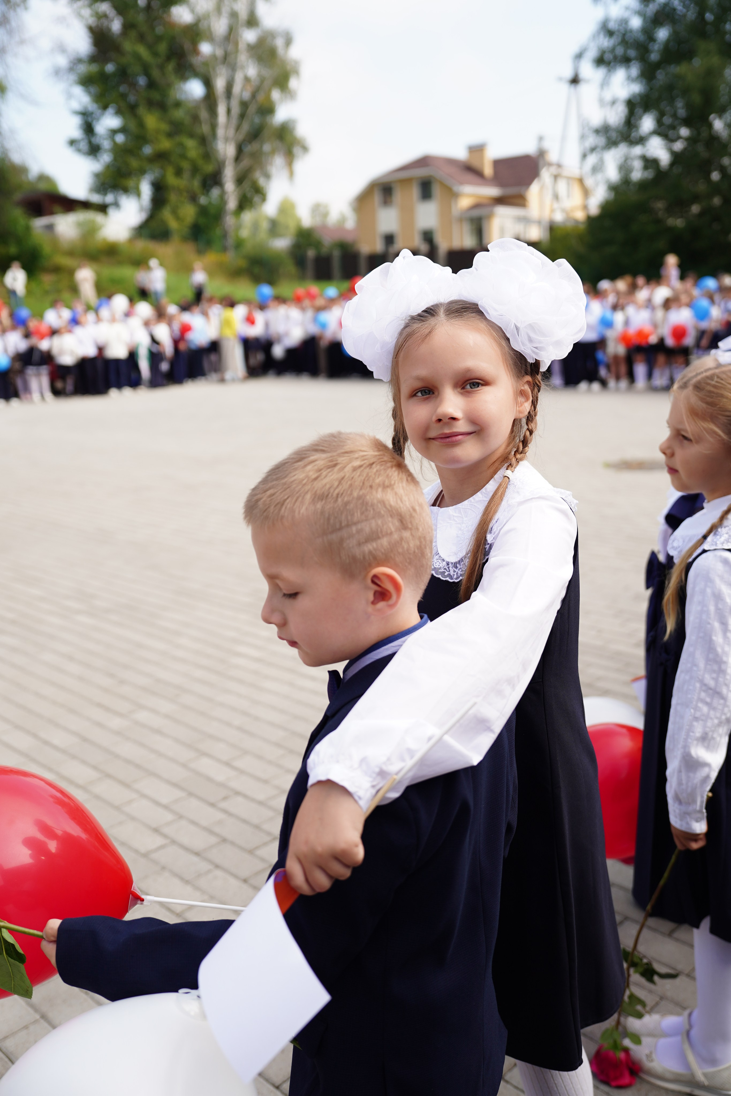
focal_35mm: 34
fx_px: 1036
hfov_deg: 38.9
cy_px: 548
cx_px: 366
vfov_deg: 55.8
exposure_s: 1/1000
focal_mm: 34
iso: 200
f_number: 2.8
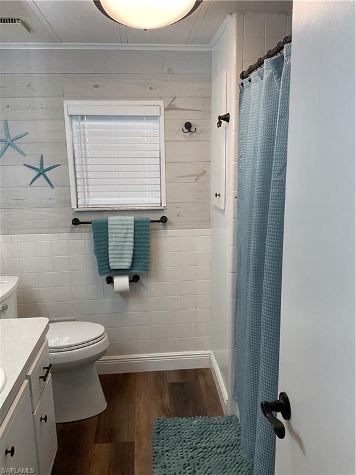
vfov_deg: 61.7
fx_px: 398
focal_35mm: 29
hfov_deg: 48.2
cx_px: 178
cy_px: 238
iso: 25
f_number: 1.8
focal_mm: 3
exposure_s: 1/120
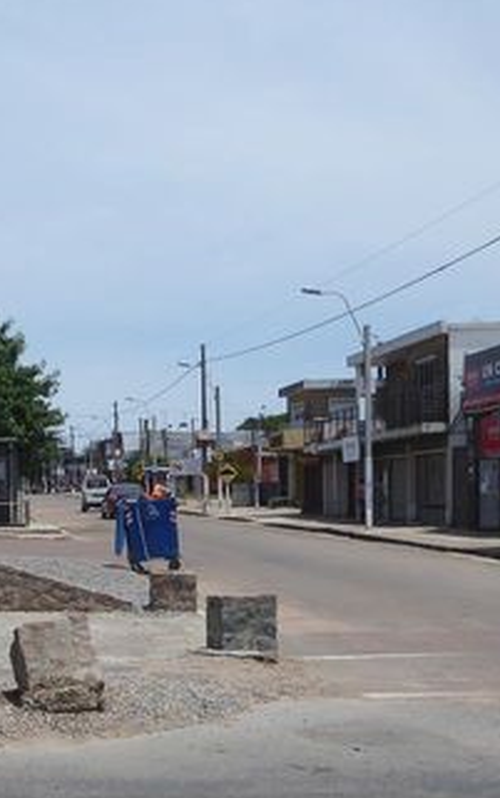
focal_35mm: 66
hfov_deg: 18.9
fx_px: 1437
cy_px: 569
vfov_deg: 30.7
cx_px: -55
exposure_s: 1/1600
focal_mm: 4.3
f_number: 3.3
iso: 80
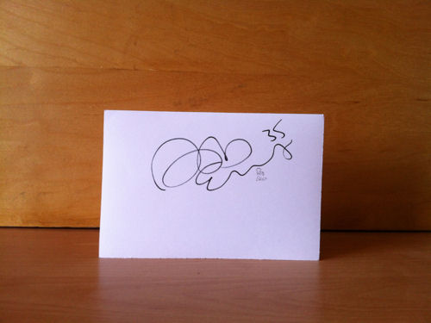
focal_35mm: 35
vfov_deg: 40.7
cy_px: 162
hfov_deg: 52.6
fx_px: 436
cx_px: 216
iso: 100
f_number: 2.8
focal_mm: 3.85
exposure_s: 1/15
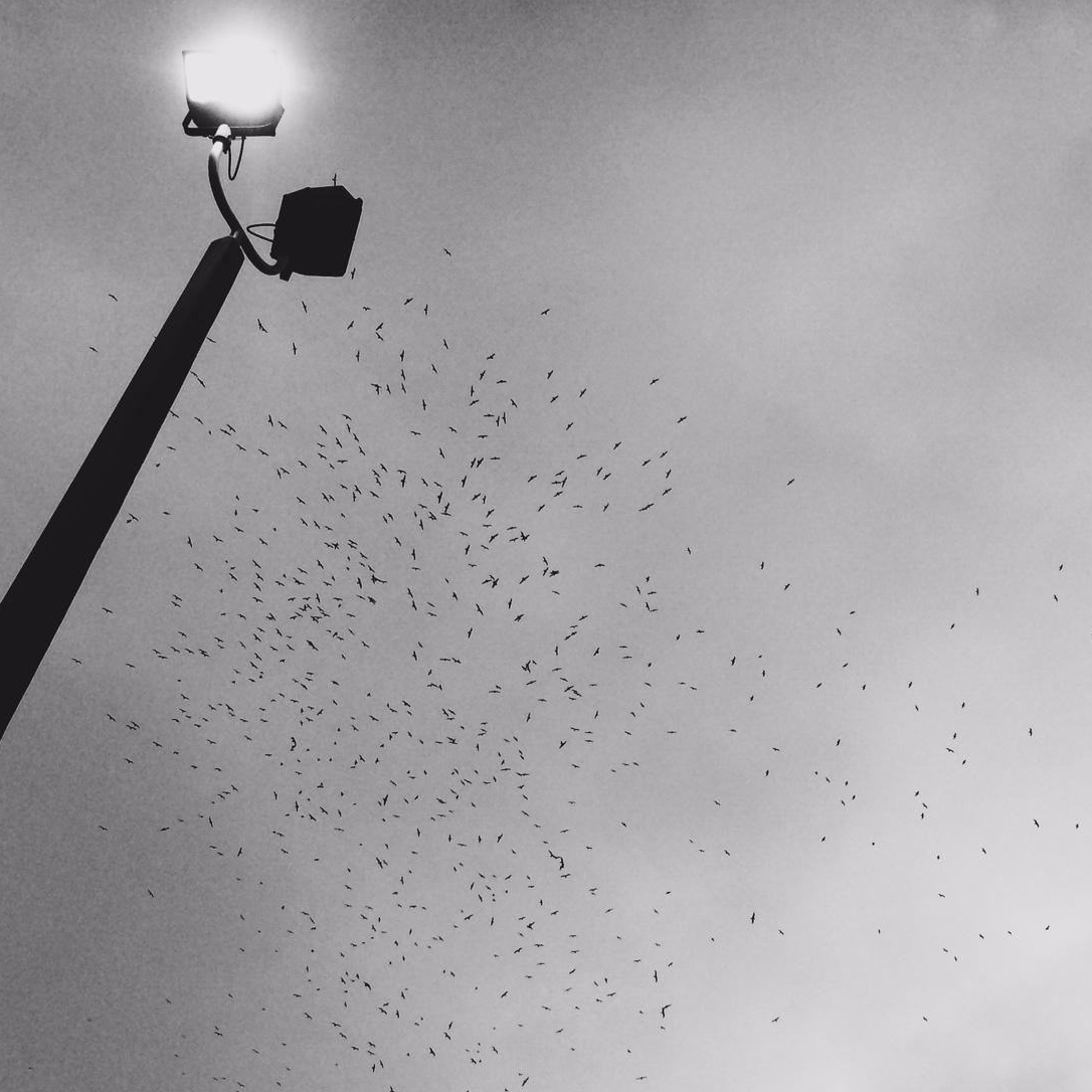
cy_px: 698
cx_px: 705
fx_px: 1785
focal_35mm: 50
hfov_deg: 33.8
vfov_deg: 33.8
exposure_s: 1/354
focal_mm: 4.12
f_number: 2.2
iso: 32
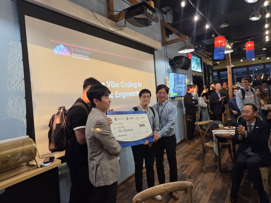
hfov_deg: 73.9
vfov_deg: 58.9
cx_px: 136
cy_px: 102
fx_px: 180
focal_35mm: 23
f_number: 1.8
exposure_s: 1/120
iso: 640
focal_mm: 5.4
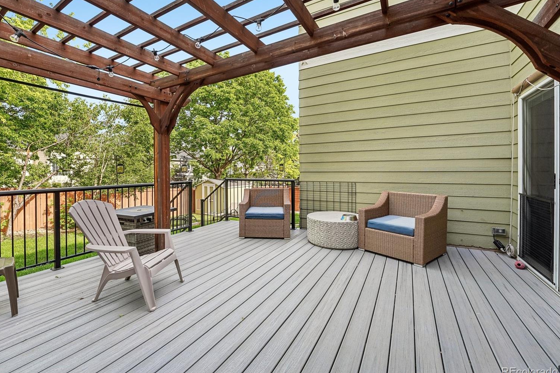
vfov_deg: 77.3
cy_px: 180
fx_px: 233
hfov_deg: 100.3
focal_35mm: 15
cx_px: 262
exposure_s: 1/60
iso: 100
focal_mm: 14
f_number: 8
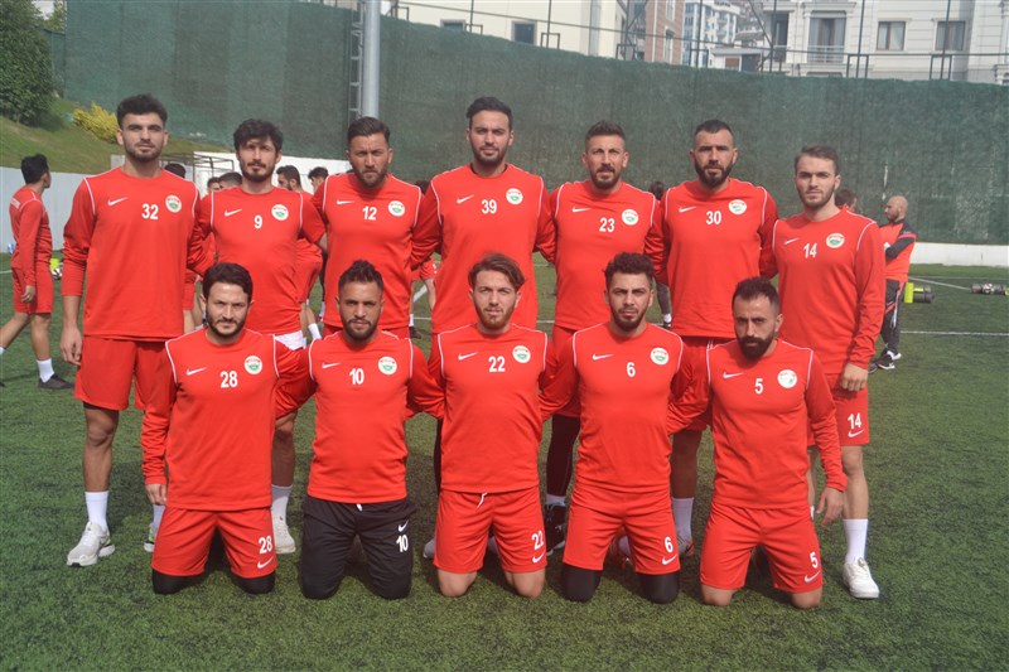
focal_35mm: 48
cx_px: 504
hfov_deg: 41.1
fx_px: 1345
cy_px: 336
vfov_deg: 28.1
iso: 400
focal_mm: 32
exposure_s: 1/1600
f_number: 6.3
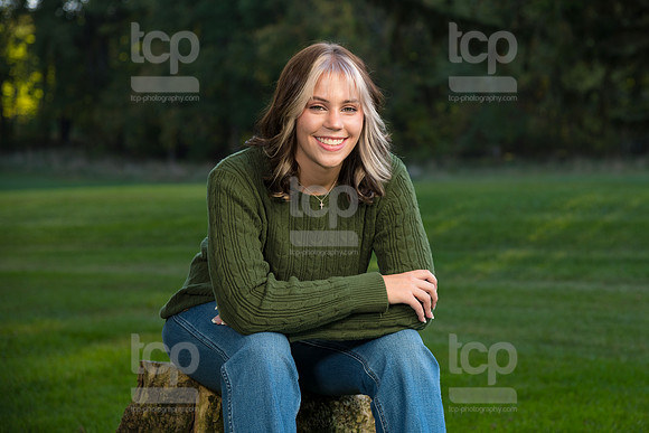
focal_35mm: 93
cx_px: 370
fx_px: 1684
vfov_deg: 14.7
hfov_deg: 21.8
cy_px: 192
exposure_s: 1/250
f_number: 4.5
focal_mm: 82
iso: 160
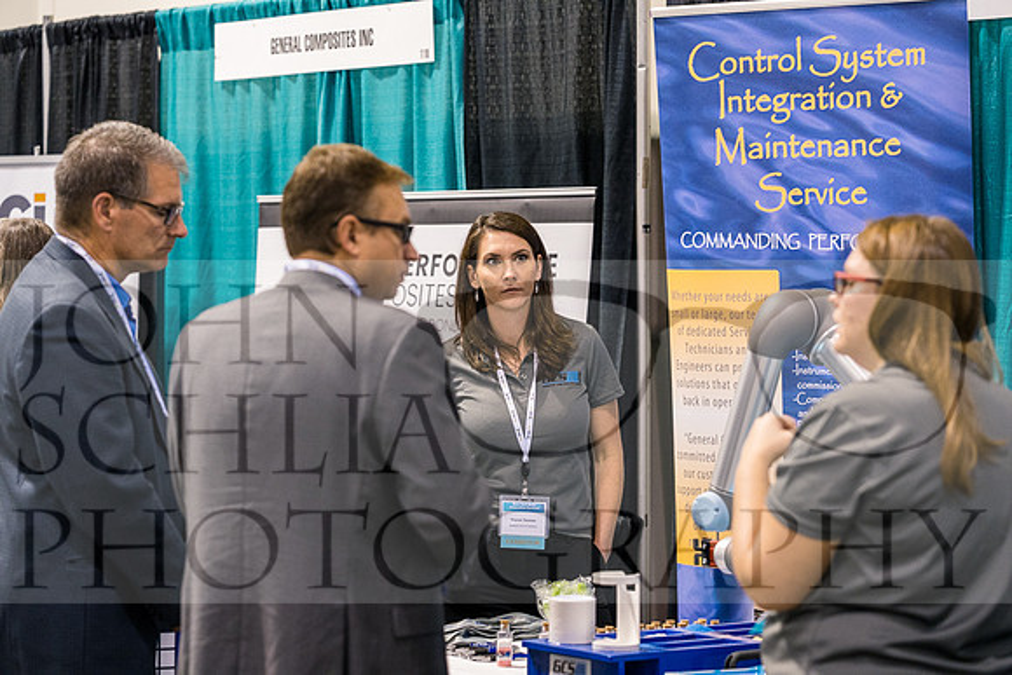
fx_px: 2812
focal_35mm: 100
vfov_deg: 13.7
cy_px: 338
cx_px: 506
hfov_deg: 20.4
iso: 3200
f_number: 3.5
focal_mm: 100
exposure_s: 1/125
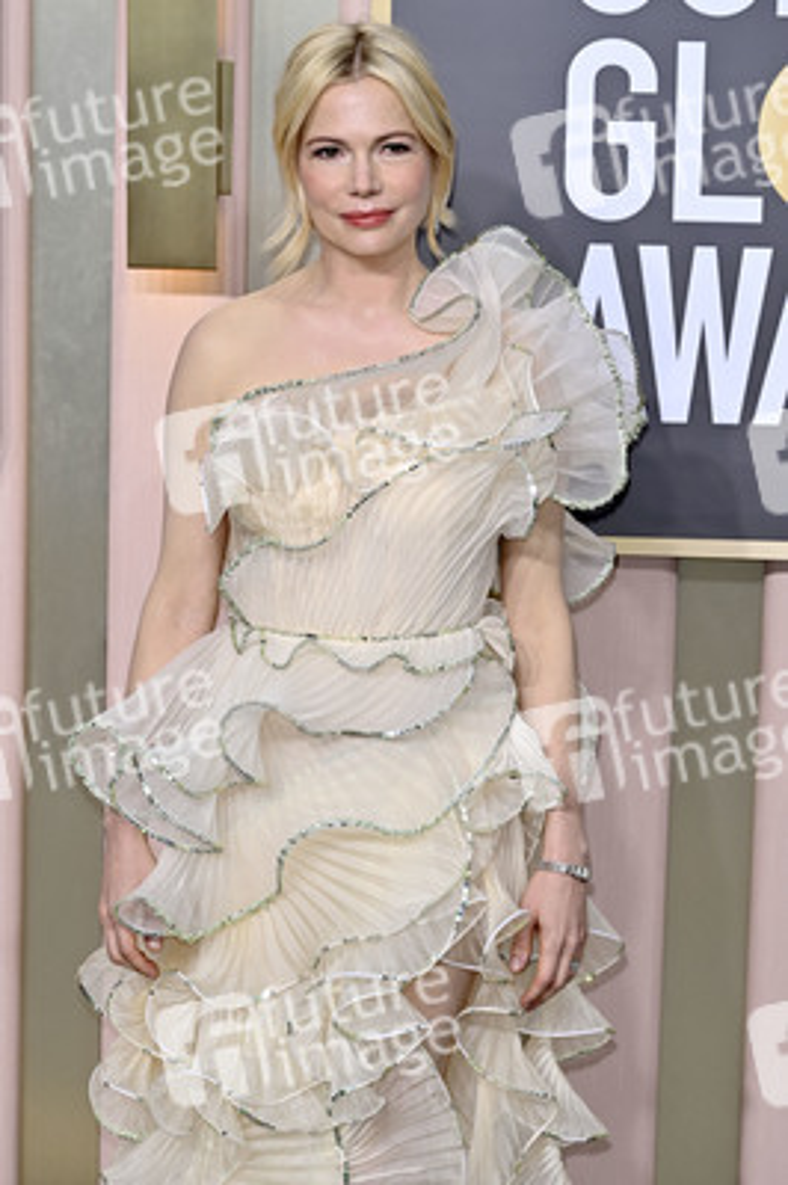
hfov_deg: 11.4
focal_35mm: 120
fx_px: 3947
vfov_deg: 17.1
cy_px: 592
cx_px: 394
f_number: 8
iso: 320
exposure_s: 1/200
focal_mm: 120
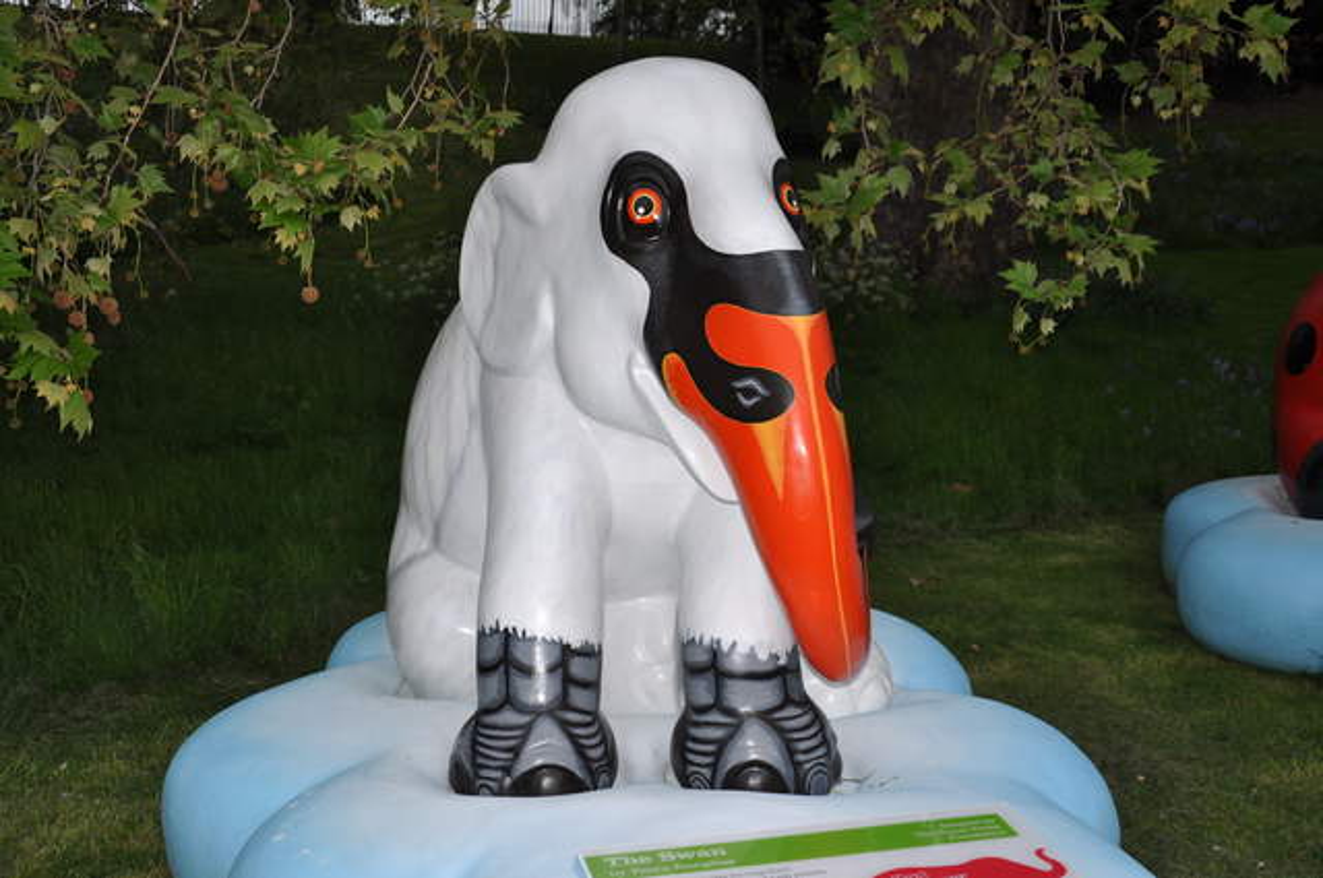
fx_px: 1652
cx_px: 662
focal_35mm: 45
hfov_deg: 43.7
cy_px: 439
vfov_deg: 29.8
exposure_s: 1/60
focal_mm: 30
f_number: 4.2
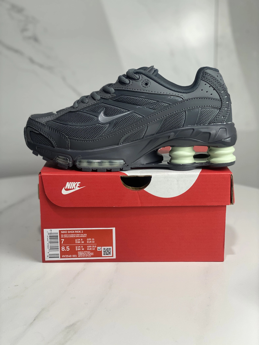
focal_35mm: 52
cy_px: 172
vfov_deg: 36.8
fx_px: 519
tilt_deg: -13.2
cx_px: 130
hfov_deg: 28.0
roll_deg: +0.3
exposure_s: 1/100
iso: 80
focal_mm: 6
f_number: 2
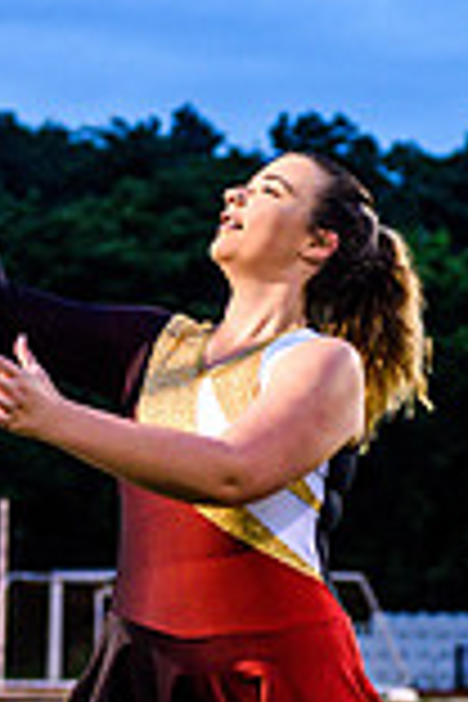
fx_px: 3159
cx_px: 234
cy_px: 428
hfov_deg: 8.5
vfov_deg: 12.7
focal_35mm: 162
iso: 1600
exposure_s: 1/250
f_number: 3.2
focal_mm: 56
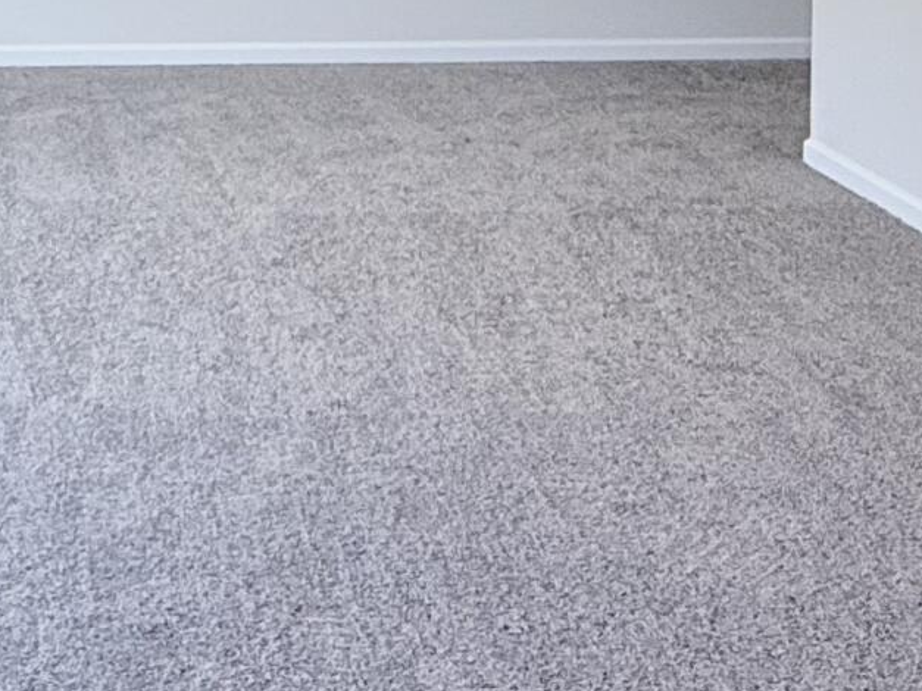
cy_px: -282
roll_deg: -0.3
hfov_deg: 27.7
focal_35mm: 67
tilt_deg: -1.9
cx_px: 56
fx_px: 1784
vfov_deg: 19.6
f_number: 2.2
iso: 100
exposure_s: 1/120
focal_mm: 2.22
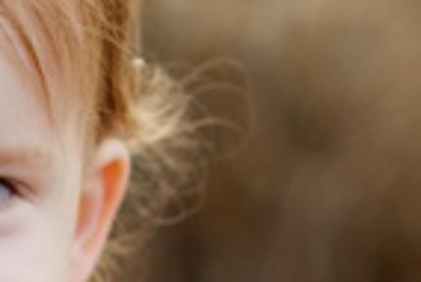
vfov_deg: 2.3
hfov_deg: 3.5
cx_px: -18
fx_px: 6883
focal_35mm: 588
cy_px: 352
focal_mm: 135
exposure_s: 1/250
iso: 500
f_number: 3.2
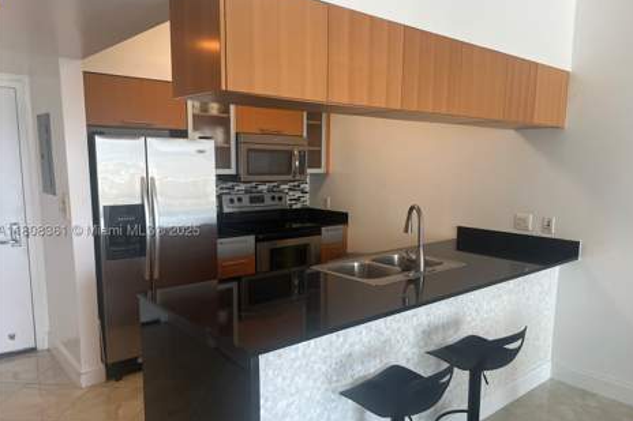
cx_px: 321
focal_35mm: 28
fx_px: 492
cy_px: 233
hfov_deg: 65.5
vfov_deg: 46.3
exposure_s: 1/120
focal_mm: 5.7
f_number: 1.5
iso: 80
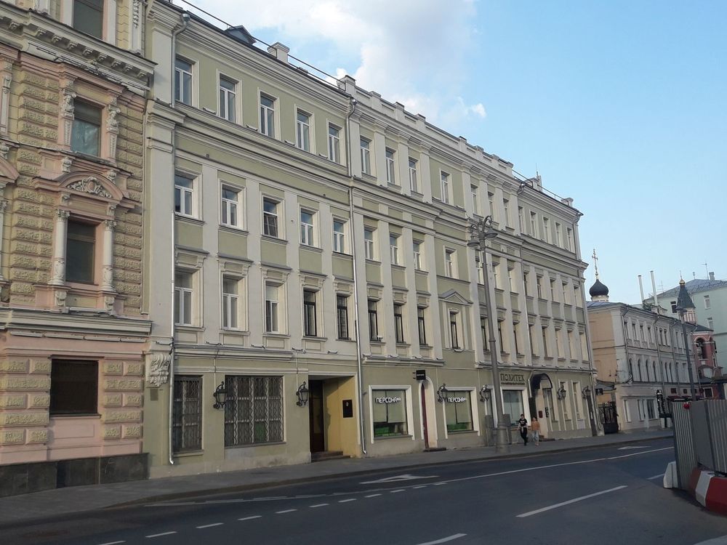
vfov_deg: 49.7
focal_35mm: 28
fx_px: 588
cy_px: 272
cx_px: 364
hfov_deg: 63.4
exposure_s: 1/491
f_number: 1.9
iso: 40
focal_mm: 3.7
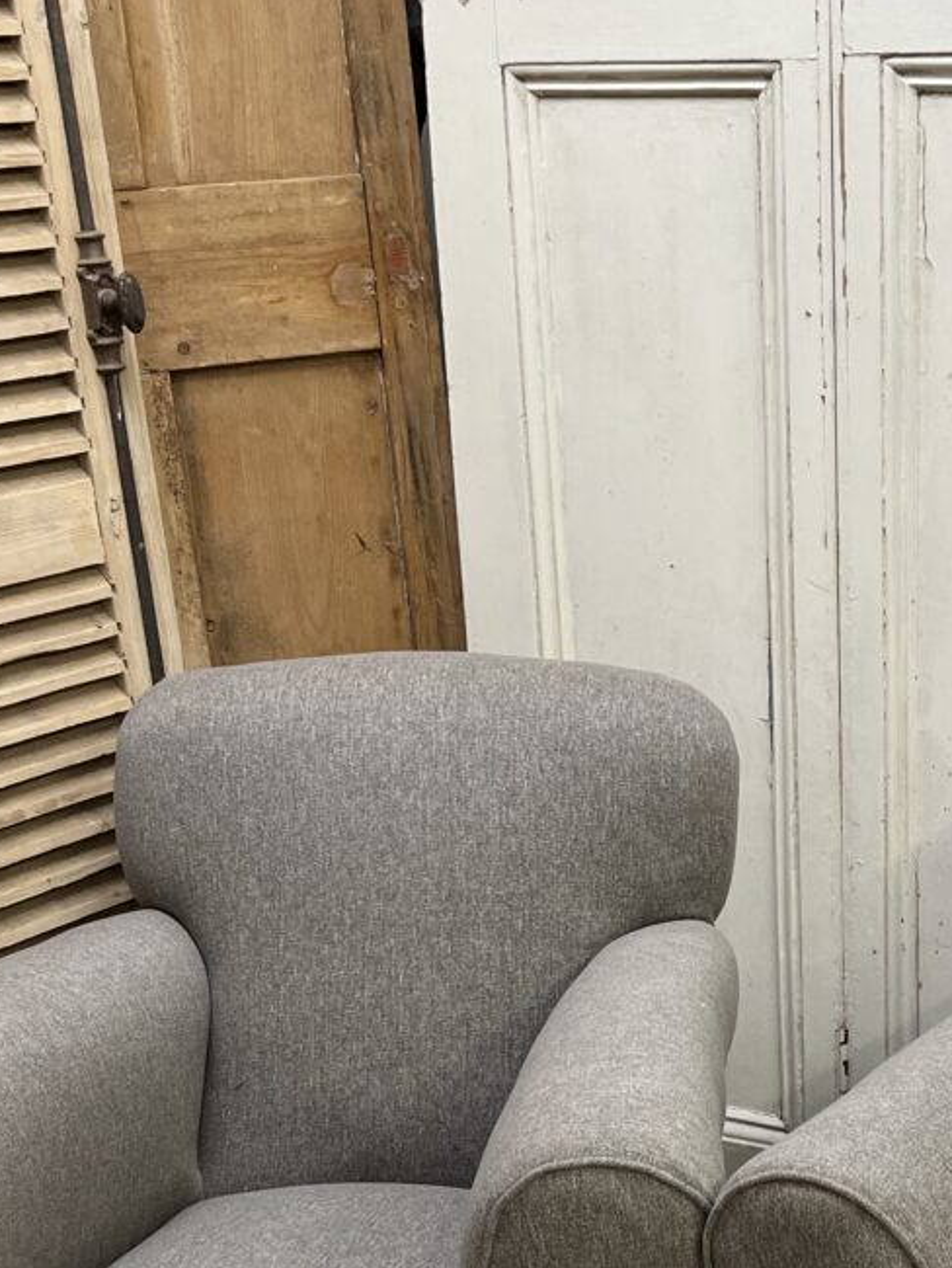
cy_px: 852
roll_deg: +1.5
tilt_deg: -17.9
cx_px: 845
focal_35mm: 64
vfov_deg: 30.0
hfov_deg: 22.4
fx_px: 2345
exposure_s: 1/121
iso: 100
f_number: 1.5
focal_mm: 5.7
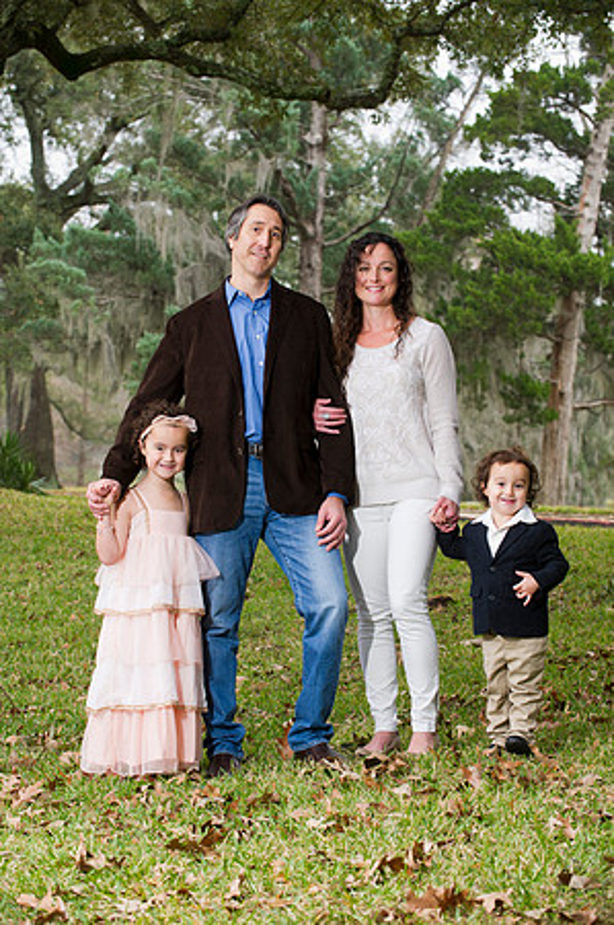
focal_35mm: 98
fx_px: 2513
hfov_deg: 13.9
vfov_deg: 20.8
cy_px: 462
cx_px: 307
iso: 640
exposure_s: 1/125
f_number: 5.6
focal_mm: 98
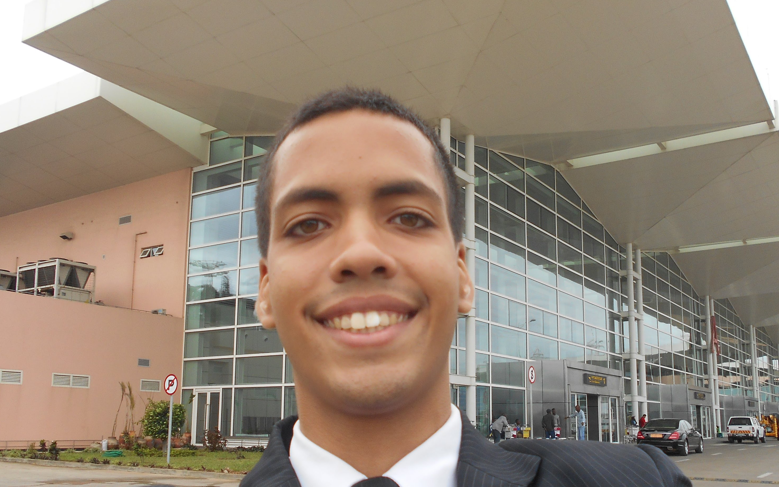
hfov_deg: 56.7
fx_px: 722
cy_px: 312
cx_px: 414
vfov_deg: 37.0
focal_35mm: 34
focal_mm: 4.6
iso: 110
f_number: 3.2
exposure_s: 1/250
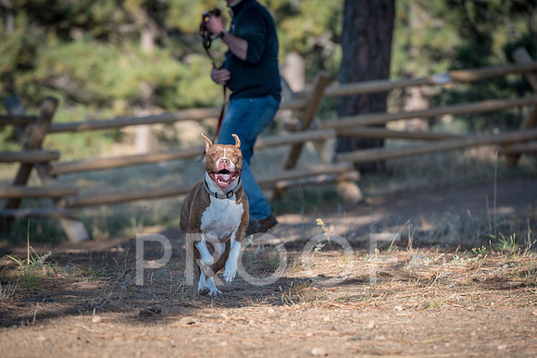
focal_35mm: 231
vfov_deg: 6.0
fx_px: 3445
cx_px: 270
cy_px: 217
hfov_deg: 8.9
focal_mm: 190
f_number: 4
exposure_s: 1/1600
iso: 200
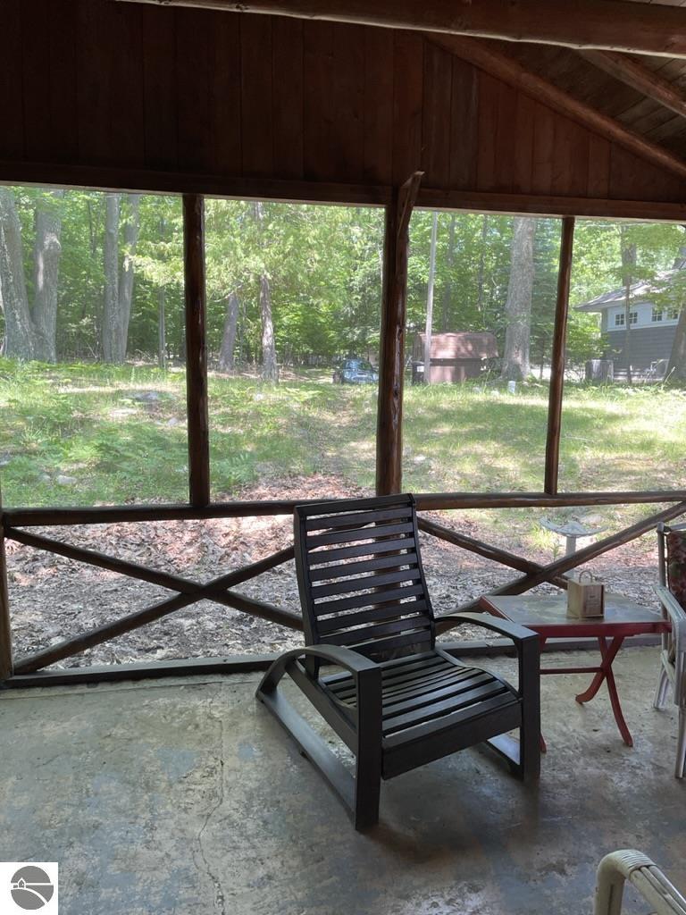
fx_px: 687
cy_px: 458
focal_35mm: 26
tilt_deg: -5.6
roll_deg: -1.1
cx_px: 343
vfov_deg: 67.3
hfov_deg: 53.1
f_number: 1.6
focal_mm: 5.1
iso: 80
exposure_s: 1/121
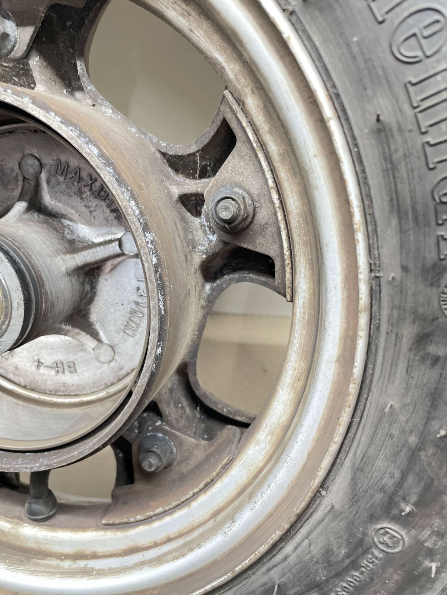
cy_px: 298
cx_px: 224
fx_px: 448
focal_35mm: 26
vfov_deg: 67.3
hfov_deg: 53.1
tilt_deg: -50.1
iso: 200
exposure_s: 1/50
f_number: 1.6
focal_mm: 4.2
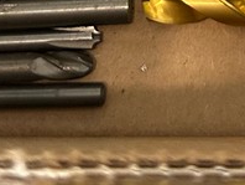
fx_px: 879
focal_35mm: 124
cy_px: -251
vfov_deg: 10.4
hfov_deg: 15.4
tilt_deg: -68.0
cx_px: 285
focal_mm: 6.86
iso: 400
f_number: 1.78
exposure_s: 1/56
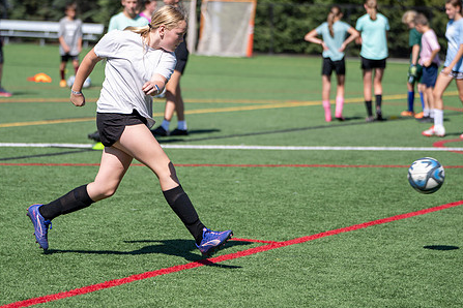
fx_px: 1890
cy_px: 143
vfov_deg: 9.3
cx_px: 199
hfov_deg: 14.0
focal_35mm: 147
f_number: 2.8
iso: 64
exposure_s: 1/800
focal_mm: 102
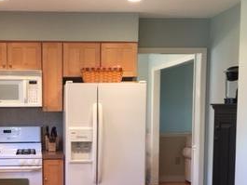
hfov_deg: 27.4
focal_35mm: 70
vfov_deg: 20.5
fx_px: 500
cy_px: 172
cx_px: 65
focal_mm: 4.15
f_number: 2.2
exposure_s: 1/30
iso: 125
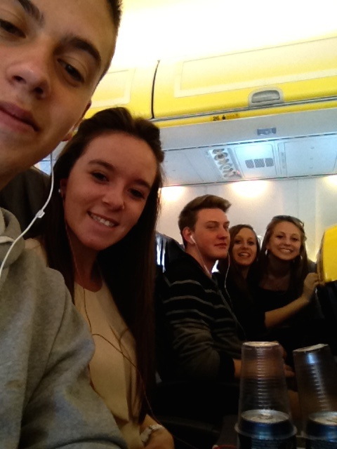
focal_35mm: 35
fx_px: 454
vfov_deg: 52.6
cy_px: 224
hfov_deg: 40.7
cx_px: 168
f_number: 2.4
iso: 250
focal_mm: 1.85
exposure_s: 1/30
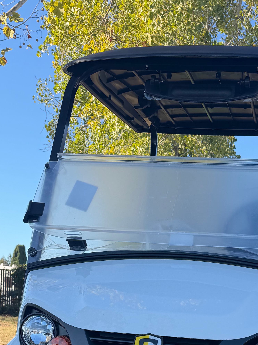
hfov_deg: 25.3
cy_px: 370
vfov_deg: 30.5
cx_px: 194
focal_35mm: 57
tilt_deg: -5.1
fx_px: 567
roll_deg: -1.8
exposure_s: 1/1522
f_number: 1.78
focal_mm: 6.76
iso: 80
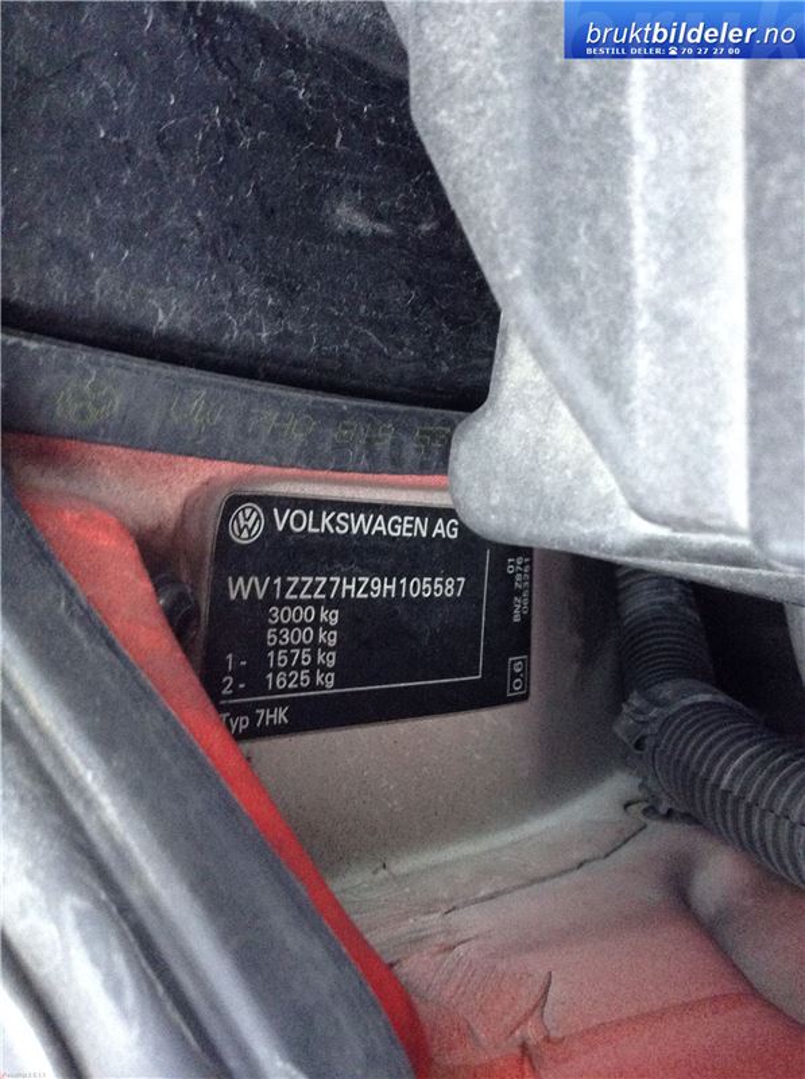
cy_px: 540
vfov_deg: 55.4
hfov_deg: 42.8
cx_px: 402
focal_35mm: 33
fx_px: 1027
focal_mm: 3.3
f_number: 2.4
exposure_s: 1/15
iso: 320
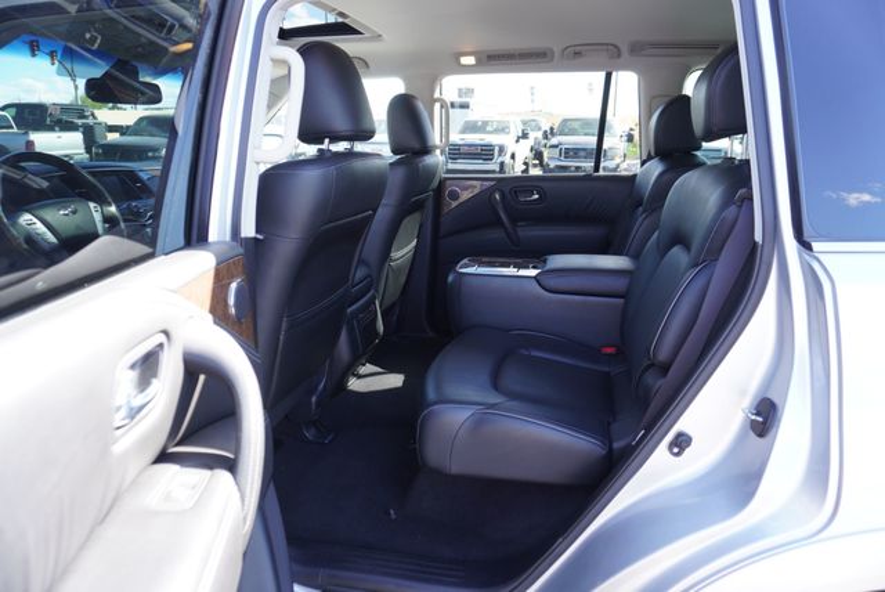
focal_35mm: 24
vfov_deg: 53.2
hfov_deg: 73.7
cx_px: 442
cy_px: 296
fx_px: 591
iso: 160
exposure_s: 1/60
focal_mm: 16
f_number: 4
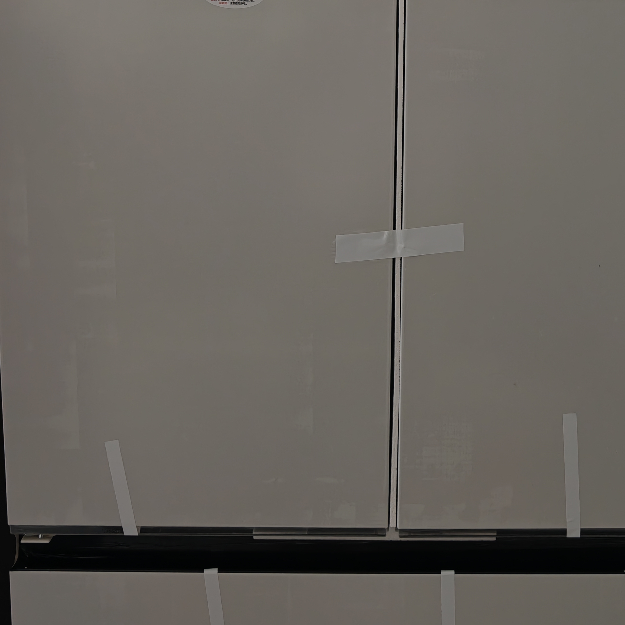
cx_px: 447
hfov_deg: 30.7
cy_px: 117
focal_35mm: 55
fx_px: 1123
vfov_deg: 30.3
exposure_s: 1/100
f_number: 1.8
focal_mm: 8.67
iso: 320
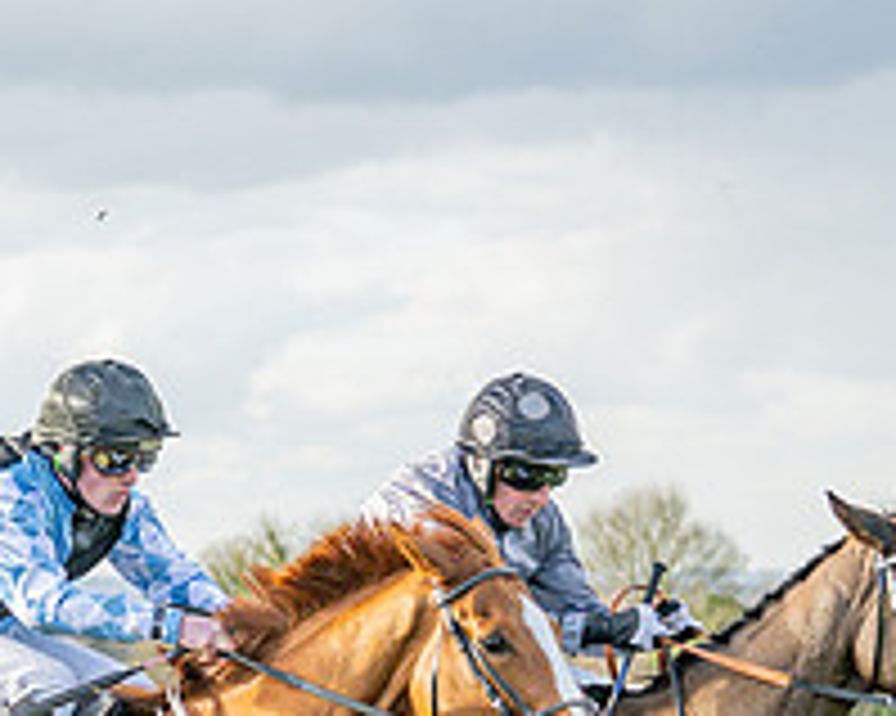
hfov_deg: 7.8
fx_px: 6547
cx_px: -124
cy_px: 955
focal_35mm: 247
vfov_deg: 6.2
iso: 400
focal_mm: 48
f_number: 2.8
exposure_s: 1/1250
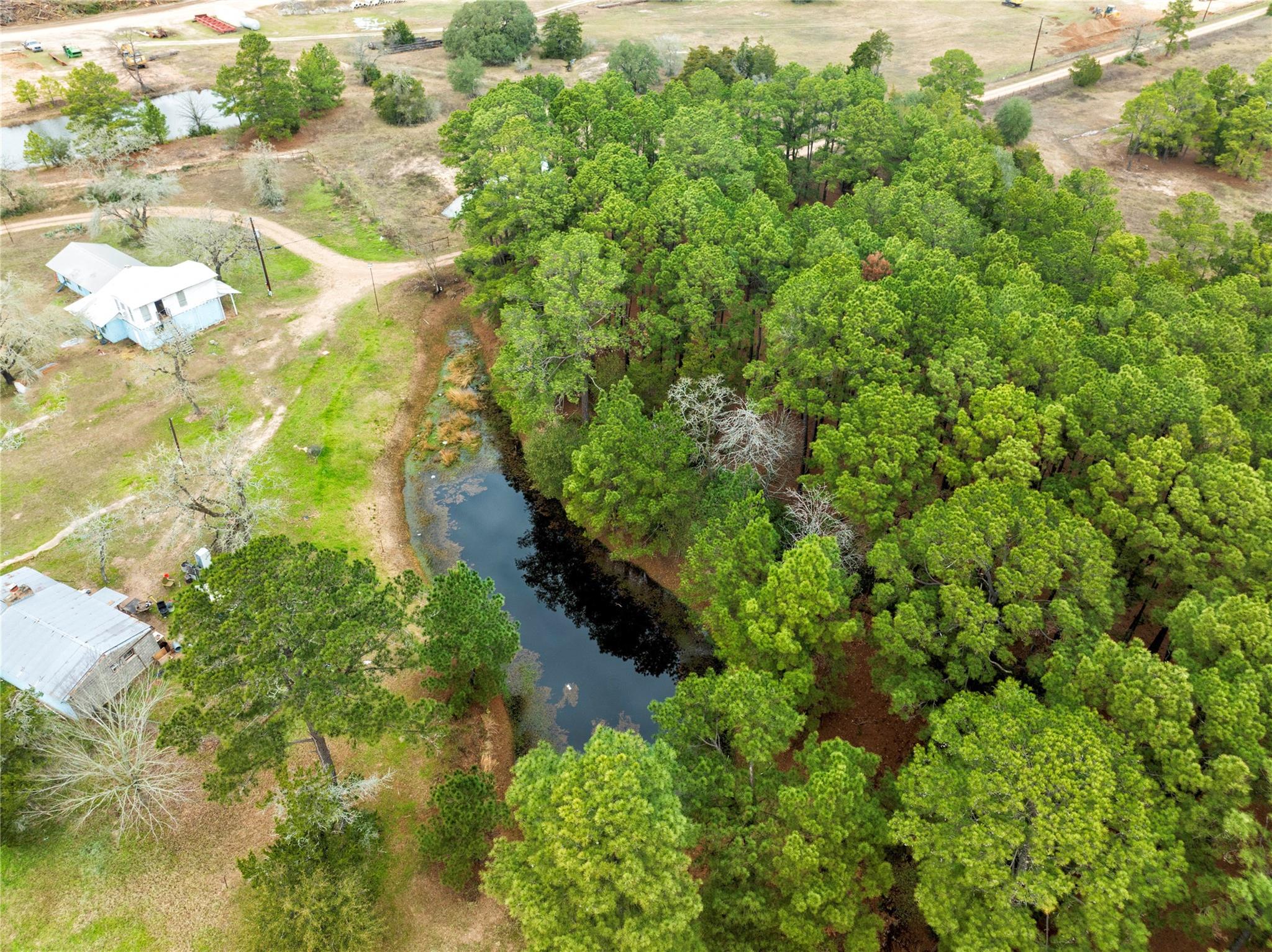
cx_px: 636
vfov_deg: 56.8
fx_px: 881
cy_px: 476
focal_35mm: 24
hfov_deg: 71.6
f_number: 2.8
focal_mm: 12.29
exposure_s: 1/200
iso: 100
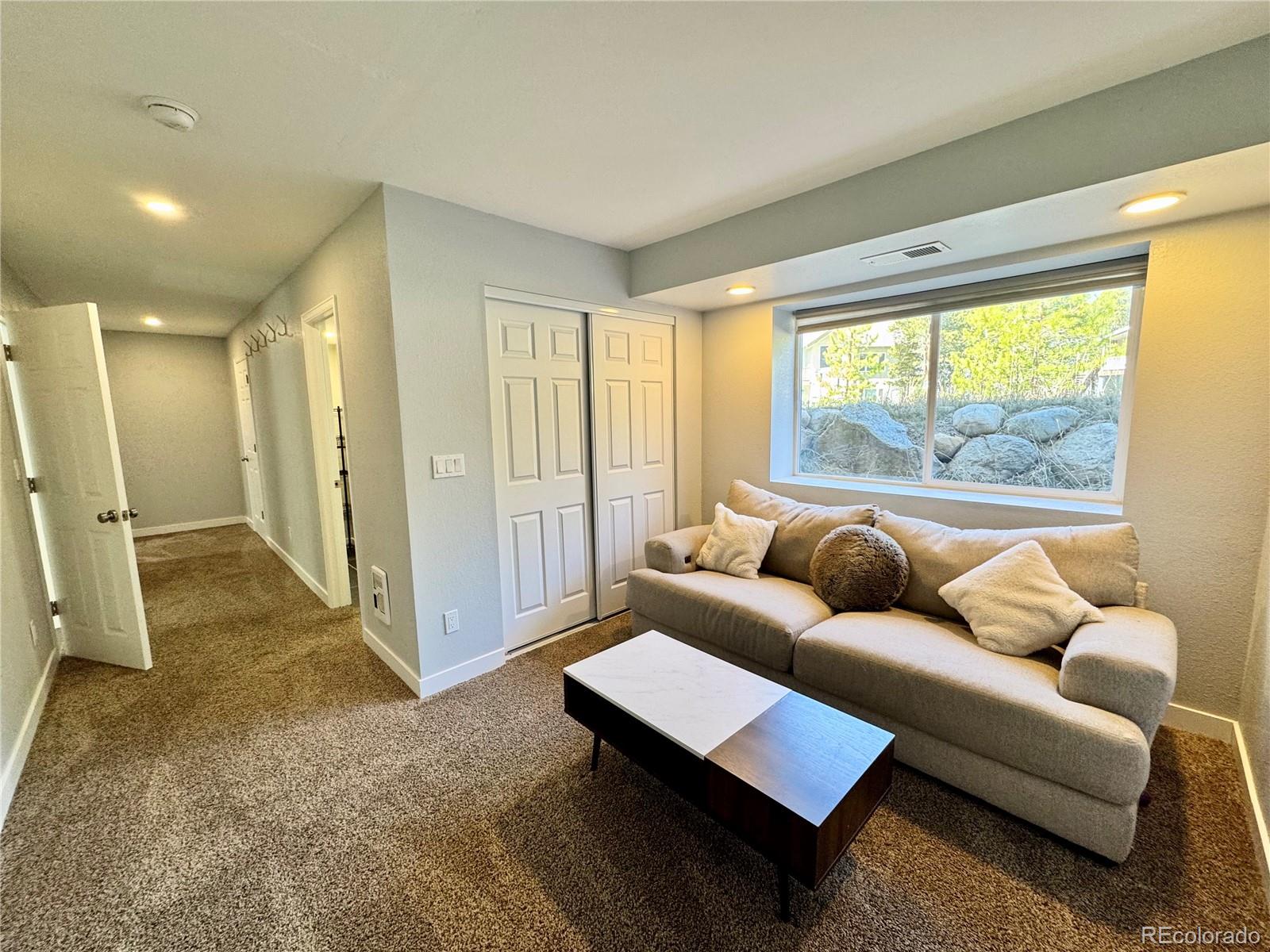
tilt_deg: -8.1
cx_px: 635
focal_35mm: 14
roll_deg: +0.5
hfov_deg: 102.1
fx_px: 514
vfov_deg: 85.7
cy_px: 476
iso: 160
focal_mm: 2.22
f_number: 2.2
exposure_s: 1/120
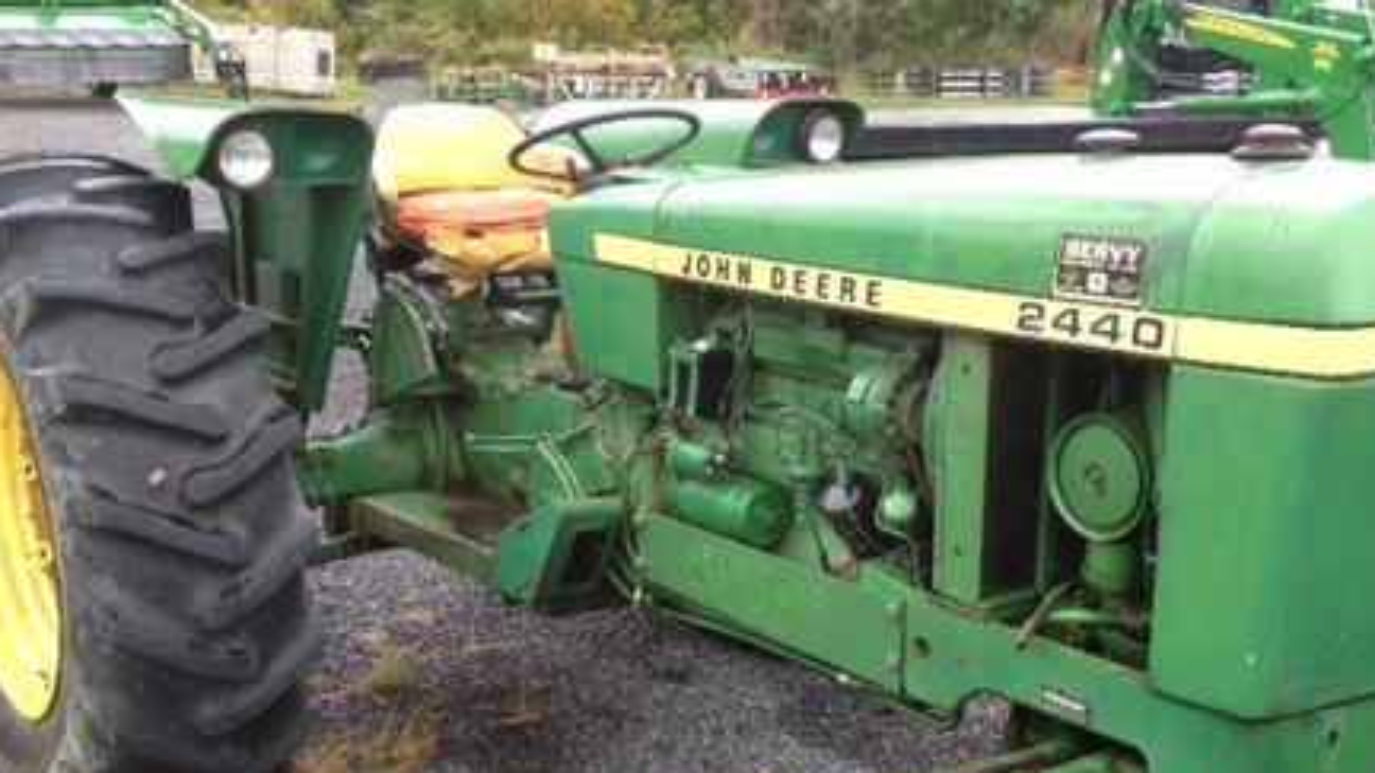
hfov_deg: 42.8
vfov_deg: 24.7
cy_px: 544
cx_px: 754
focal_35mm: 48
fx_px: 1750
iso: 80
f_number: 2.4
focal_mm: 4.28
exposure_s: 1/225
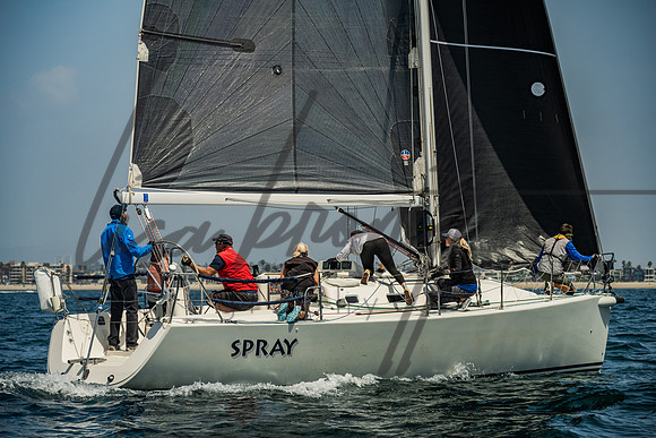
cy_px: 219
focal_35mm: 116
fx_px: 2119
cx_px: 328
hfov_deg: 17.6
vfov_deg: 11.8
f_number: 6.3
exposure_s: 1/2000
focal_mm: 115
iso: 320
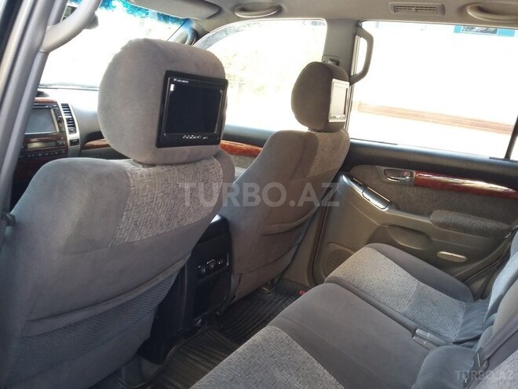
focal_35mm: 31
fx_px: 464
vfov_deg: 45.4
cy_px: 194
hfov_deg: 58.4
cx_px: 259
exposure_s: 1/20
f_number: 2.2
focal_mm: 3.3
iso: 125
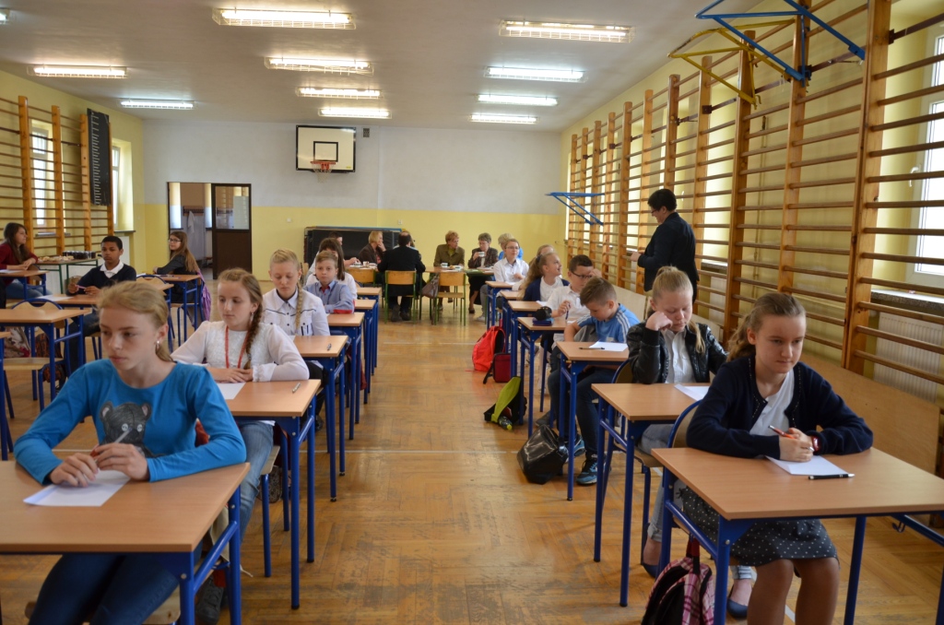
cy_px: 312
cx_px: 472
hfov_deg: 67.5
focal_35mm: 27
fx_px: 706
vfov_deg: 47.7
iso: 400
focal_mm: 18
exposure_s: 1/80
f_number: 4.5
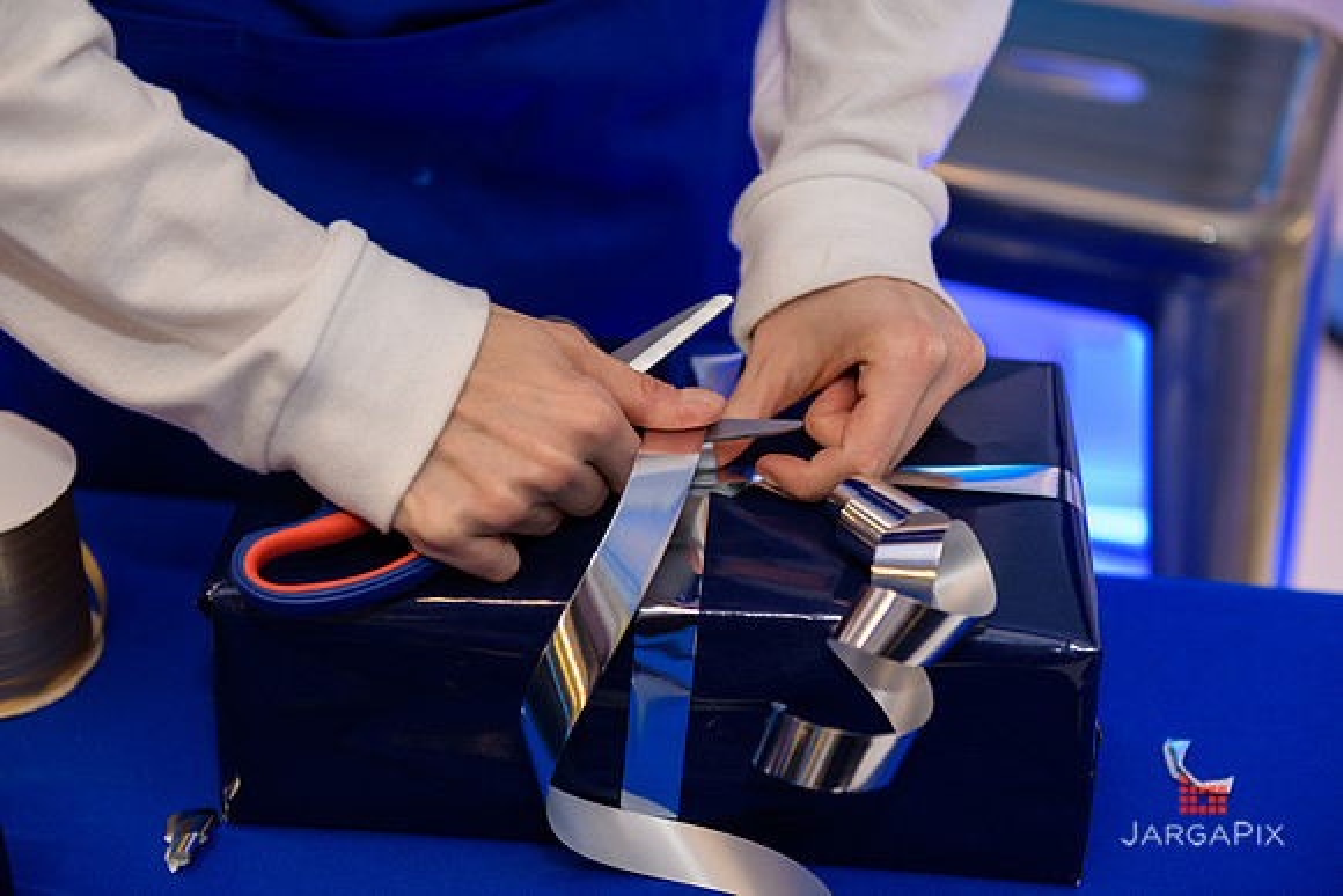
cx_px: 672
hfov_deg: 34.5
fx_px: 2164
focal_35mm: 58
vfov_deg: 23.4
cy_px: 448
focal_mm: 58
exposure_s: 1/125
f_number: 3.2
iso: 800
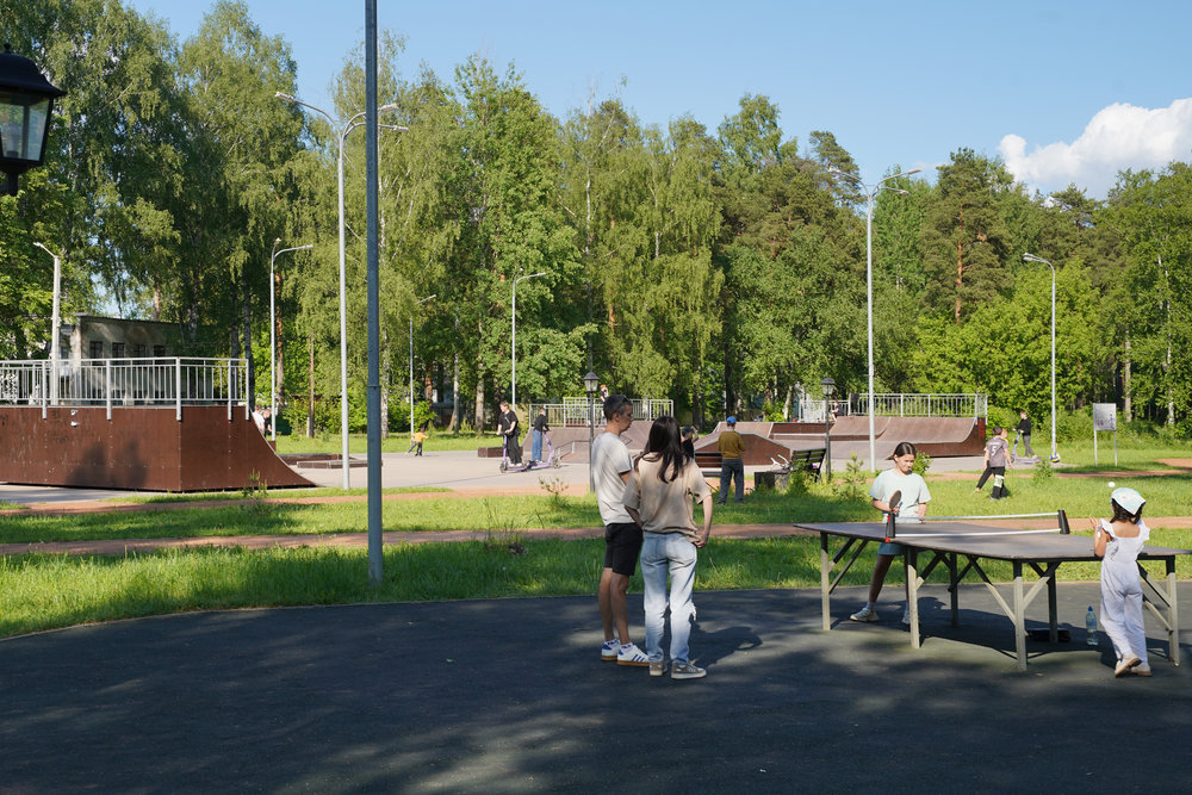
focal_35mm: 49
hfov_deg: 40.3
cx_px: 596
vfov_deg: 27.5
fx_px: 1623
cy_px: 398
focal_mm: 49
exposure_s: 1/320
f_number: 7.1
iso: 100
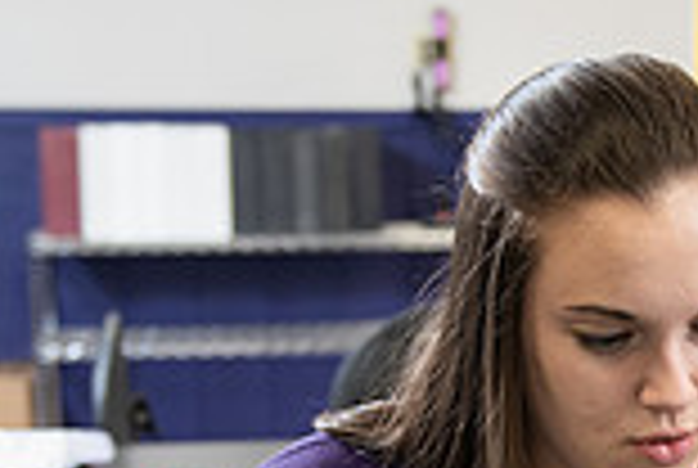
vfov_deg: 10.6
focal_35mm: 127
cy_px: 578
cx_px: 653
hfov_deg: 15.9
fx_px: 2467
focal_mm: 34
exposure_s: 1/200
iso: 640
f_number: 3.2
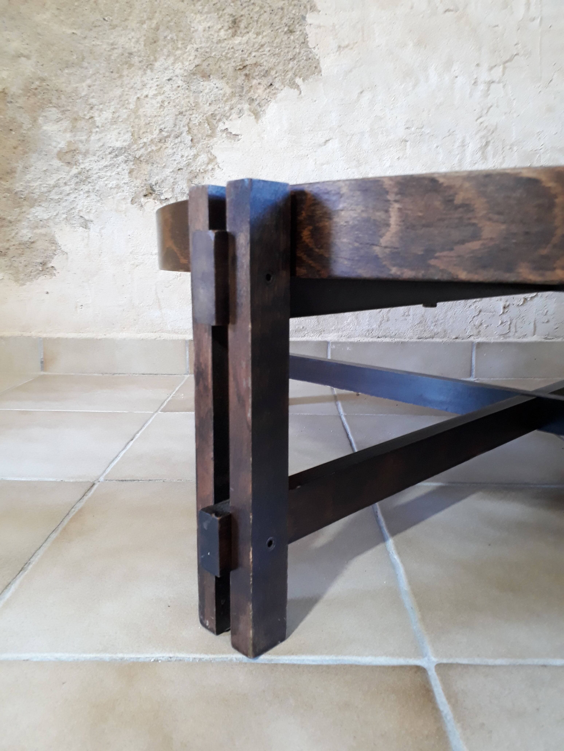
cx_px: 282
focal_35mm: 27
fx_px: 587
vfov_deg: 65.3
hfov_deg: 51.4
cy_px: 376
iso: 160
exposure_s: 1/17
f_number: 1.9
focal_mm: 3.6
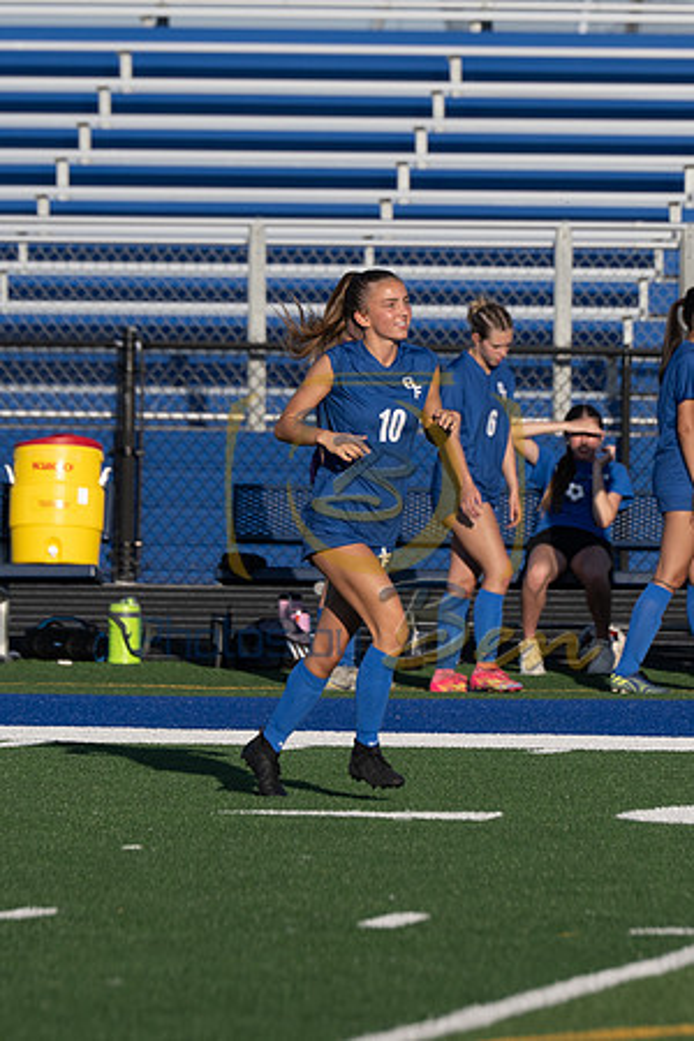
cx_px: 385
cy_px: 457
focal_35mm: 501
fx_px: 14498
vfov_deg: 4.1
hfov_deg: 2.7
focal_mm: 200
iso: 160
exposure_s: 1/1600
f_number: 4.5
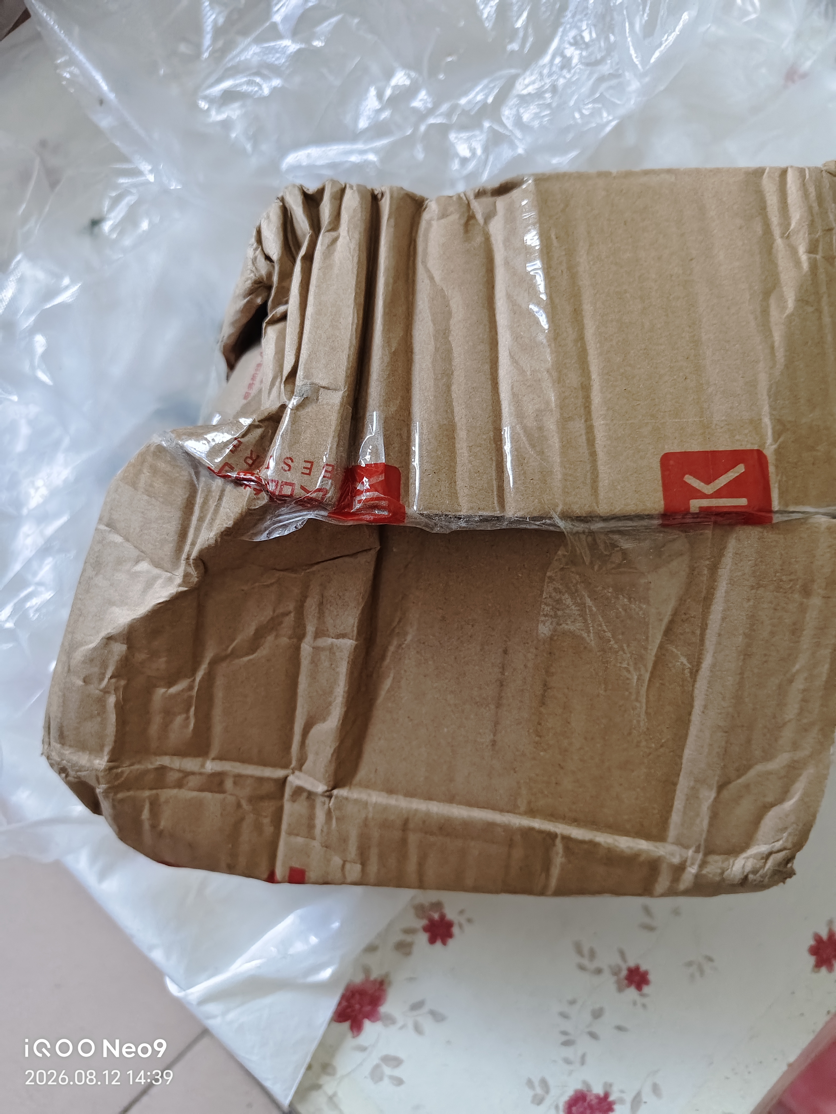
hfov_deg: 58.9
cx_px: 418
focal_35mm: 23
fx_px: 741
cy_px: 557
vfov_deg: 73.9
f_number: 1.88
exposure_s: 1/602
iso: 3517
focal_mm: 5.56
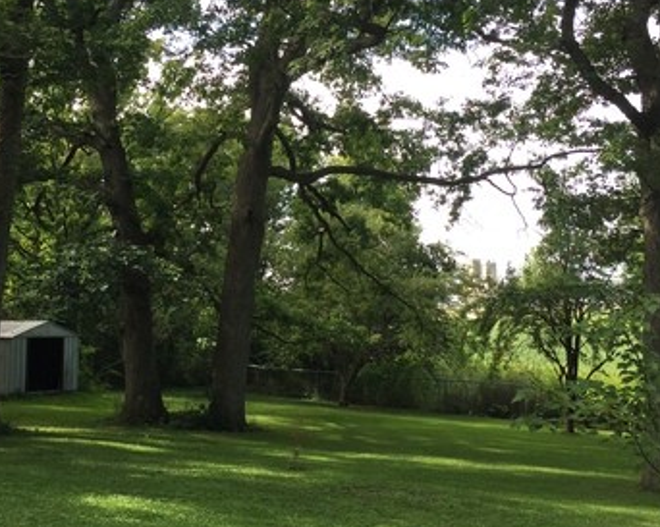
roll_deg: -0.5
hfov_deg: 35.1
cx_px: 237
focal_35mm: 53
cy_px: 216
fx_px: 1034
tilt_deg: +6.1
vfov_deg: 28.5
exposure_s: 1/267
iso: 32
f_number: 2.2
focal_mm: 4.15
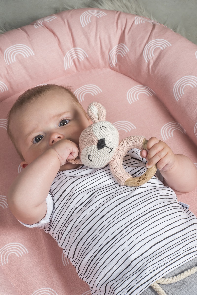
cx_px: 98
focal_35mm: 85
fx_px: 698
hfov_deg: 16.1
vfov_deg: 23.9
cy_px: 148
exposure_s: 1/125
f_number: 16
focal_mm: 85
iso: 80
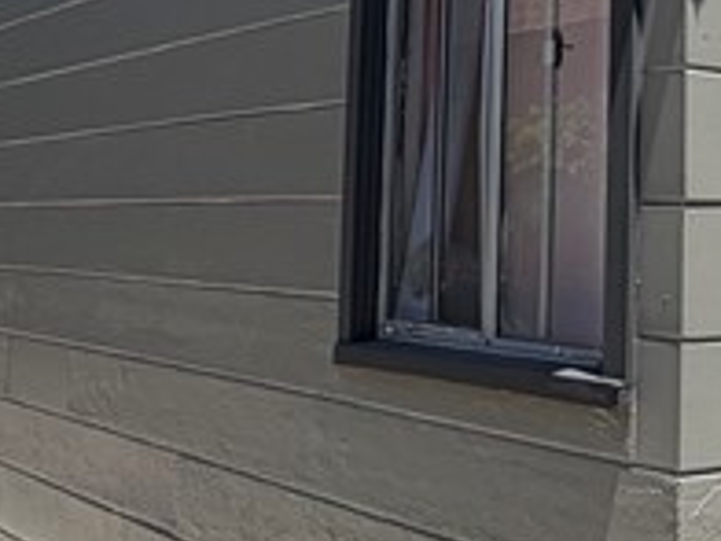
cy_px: 85
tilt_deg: +7.1
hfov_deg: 25.8
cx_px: 647
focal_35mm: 73
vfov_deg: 19.9
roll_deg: -0.3
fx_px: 1520
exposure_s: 1/770
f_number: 2.2
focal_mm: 2.22
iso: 25
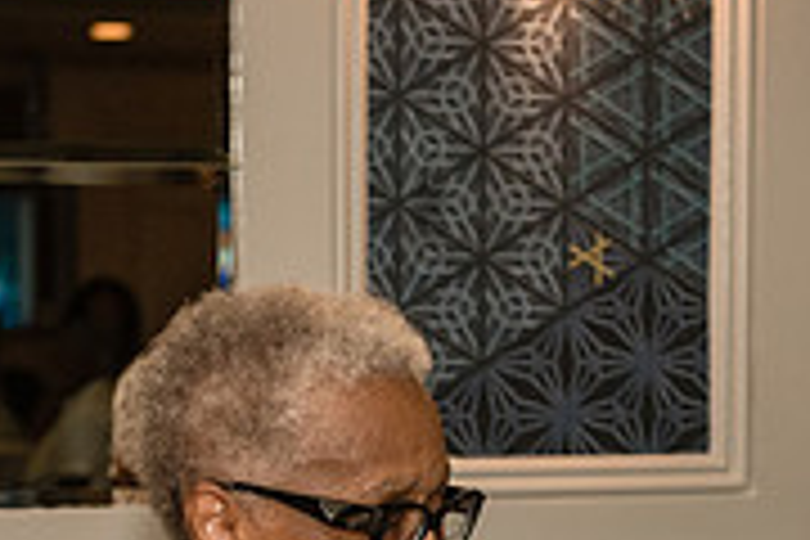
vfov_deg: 7.7
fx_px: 3982
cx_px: 428
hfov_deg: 11.6
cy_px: 623
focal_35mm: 177
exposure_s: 1/200
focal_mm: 55
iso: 1600
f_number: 3.5
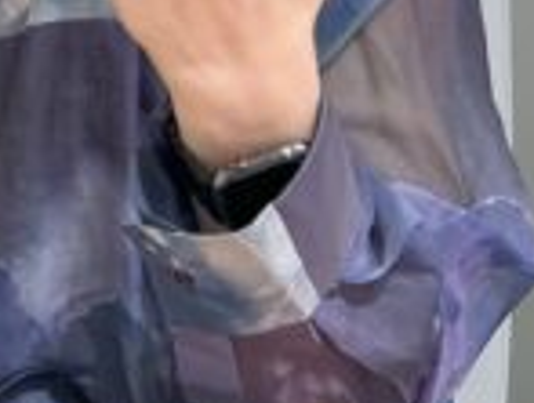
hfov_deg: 14.8
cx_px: -396
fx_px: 1825
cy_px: -236
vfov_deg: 11.9
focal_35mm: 118
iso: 50
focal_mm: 3
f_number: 1.8
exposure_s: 1/60
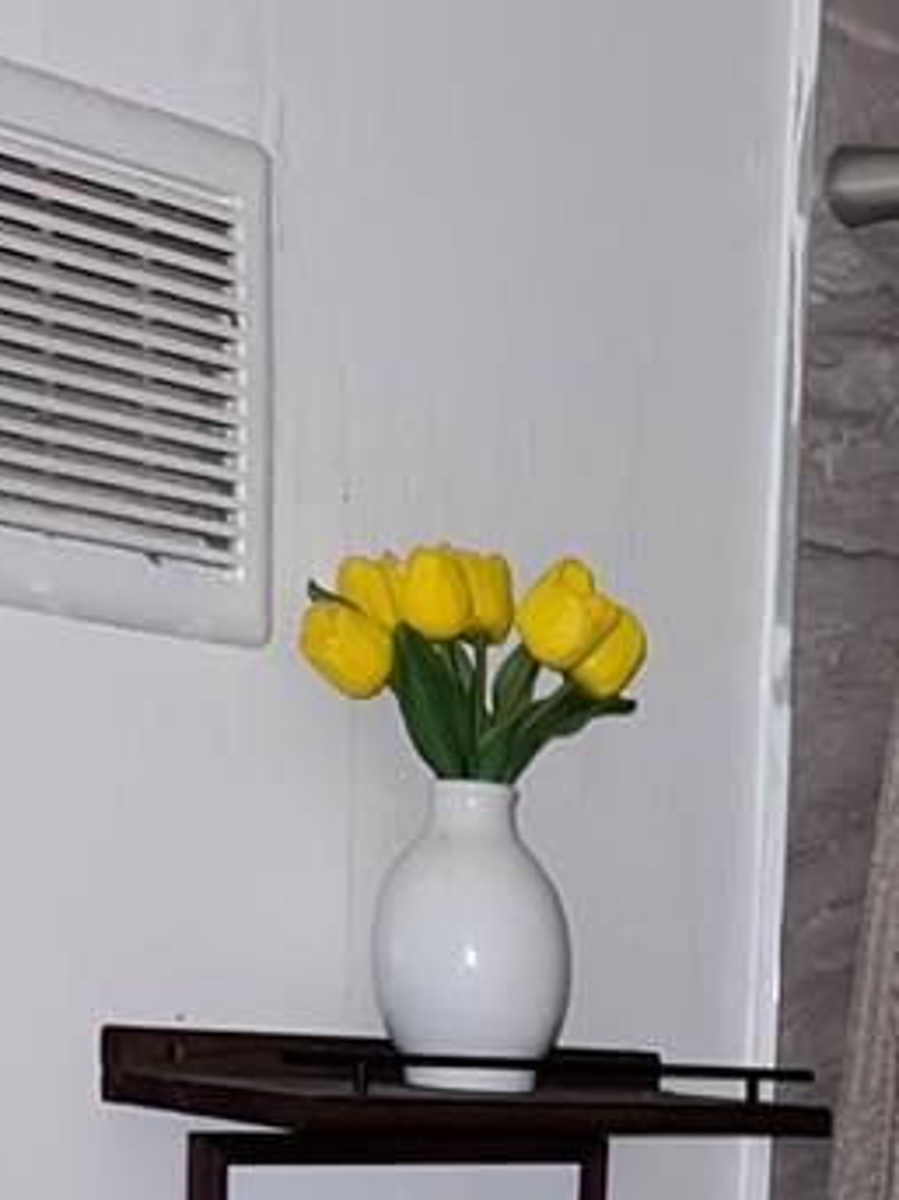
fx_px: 3153
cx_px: 1102
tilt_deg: -15.4
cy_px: 1903
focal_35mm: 91
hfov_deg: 15.6
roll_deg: -5.4
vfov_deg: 18.5
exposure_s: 1/8
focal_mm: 5.7
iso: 50
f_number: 1.5
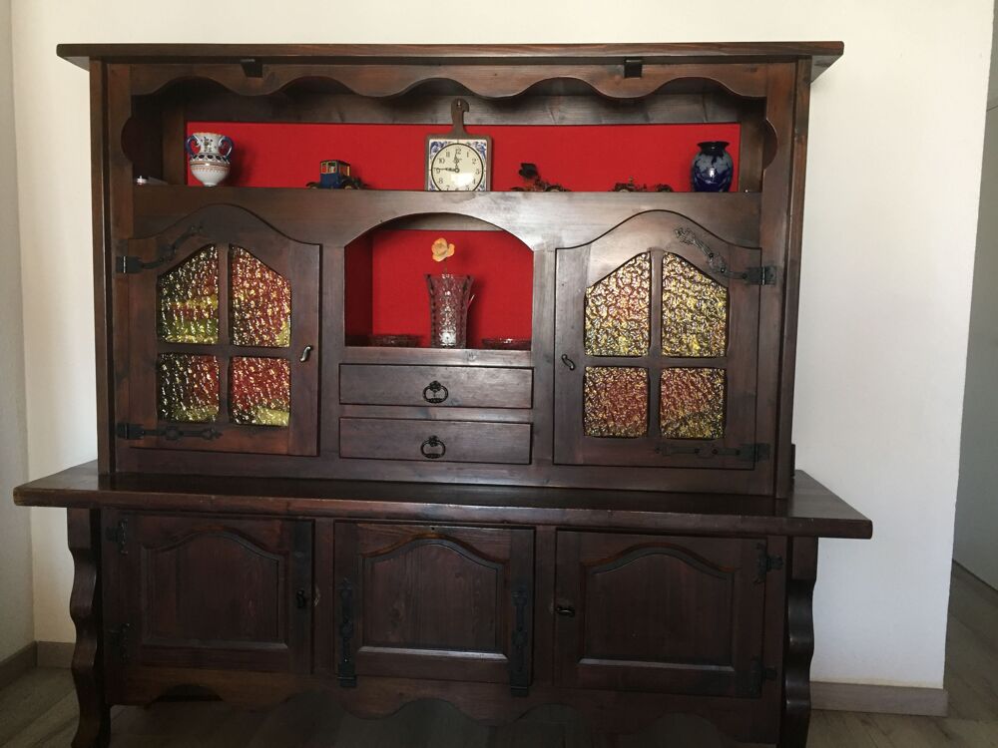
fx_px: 836
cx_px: 499
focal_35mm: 29
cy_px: 374
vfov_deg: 48.2
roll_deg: -0.8
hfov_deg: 61.7
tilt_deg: -6.5
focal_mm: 4.15
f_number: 2.2
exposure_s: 1/33
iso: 160
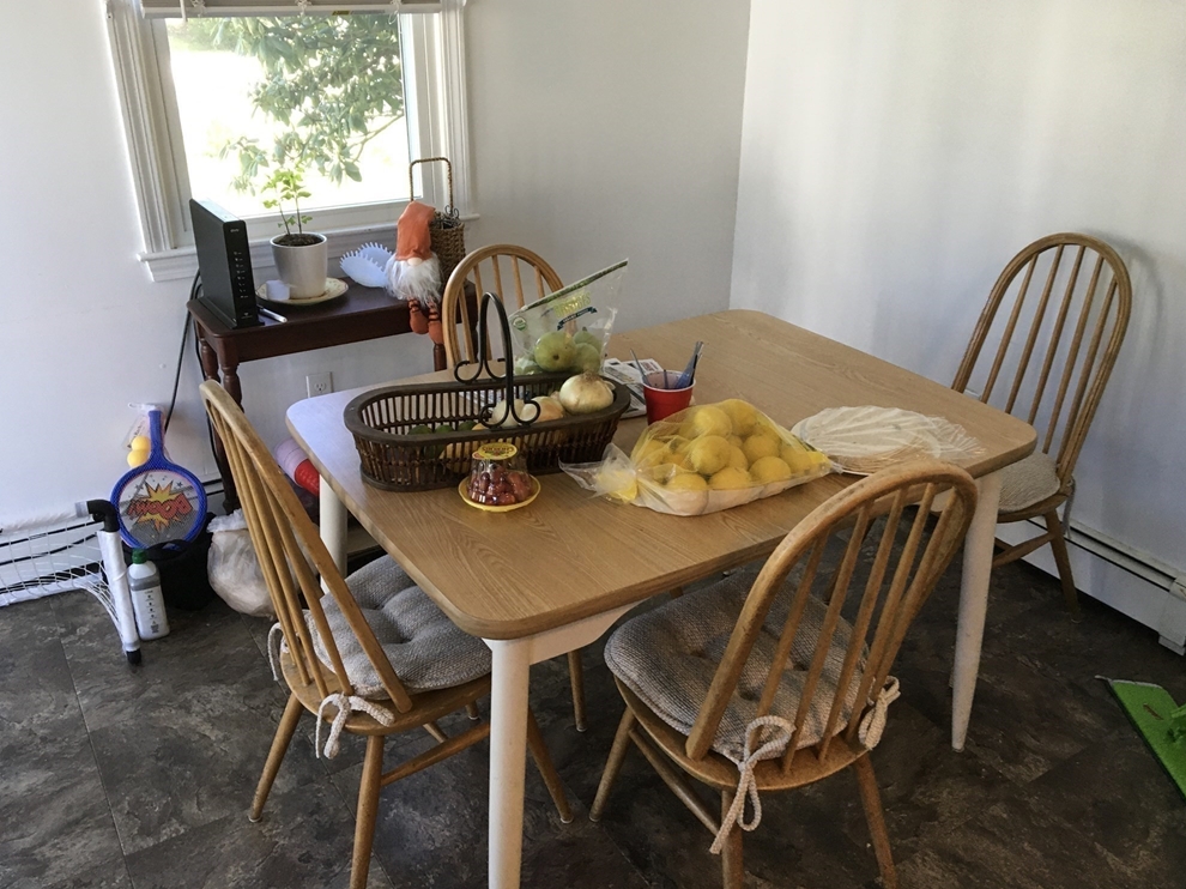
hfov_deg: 60.0
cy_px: 431
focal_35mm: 30
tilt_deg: -23.5
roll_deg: -0.3
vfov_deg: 46.8
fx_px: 1028
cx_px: 604
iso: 40
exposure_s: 1/30
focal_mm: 4.15
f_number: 2.2
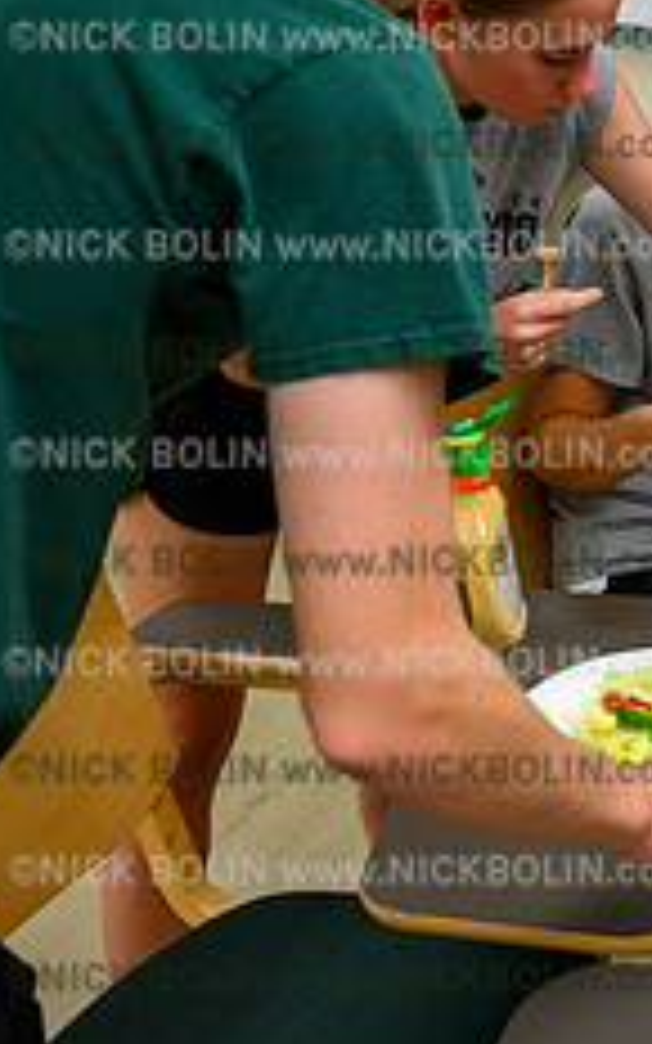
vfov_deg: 33.4
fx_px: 1734
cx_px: 1057
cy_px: 454
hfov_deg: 18.2
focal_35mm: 61
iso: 1600
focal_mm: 24
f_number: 4.5
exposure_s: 1/250
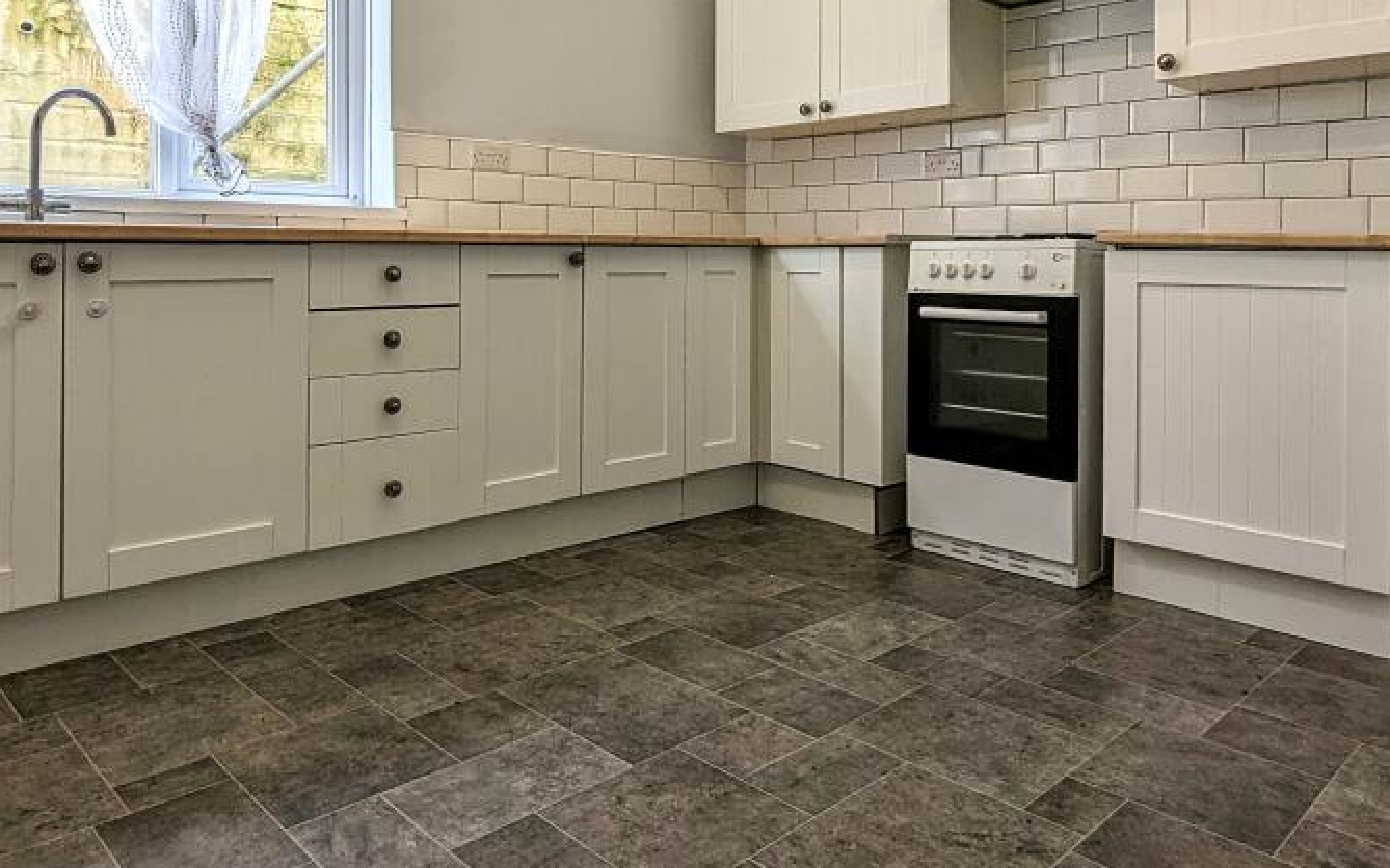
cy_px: 254
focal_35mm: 26
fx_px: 985
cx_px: 646
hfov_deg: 70.3
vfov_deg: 46.4
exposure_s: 1/100
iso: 49
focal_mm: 2.35
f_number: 2.2
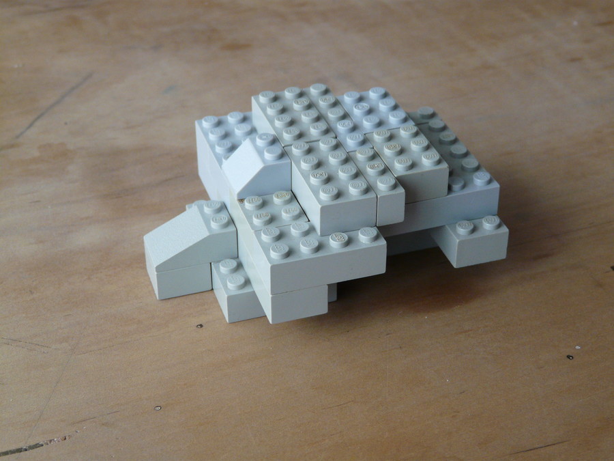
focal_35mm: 66
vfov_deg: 22.3
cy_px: 230
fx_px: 1171
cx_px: 307
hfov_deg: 29.4
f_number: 3.2
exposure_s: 1/8
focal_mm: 10.8
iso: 200
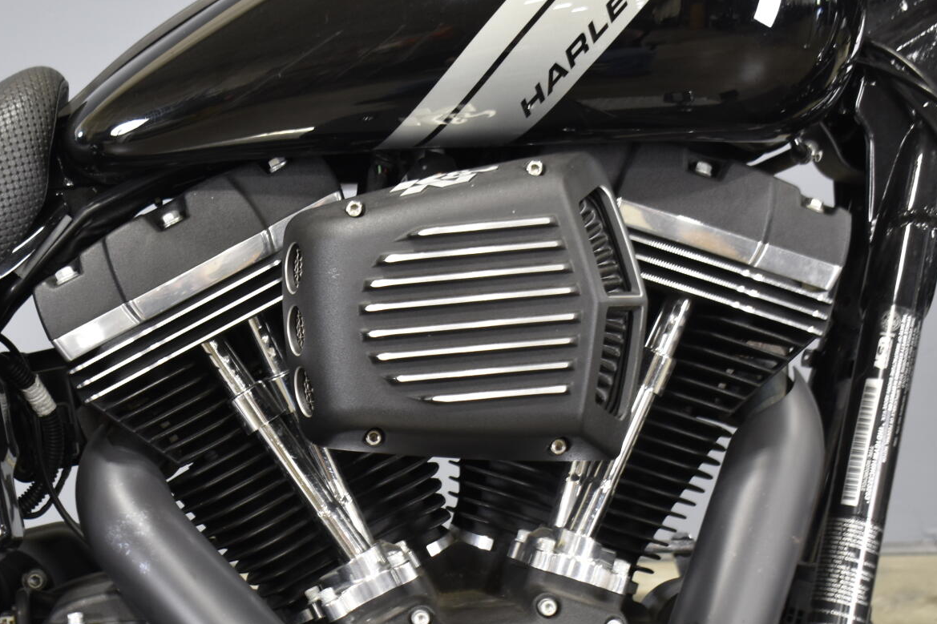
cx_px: 190
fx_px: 2338
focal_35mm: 90
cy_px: 455
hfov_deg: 22.4
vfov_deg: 15.2
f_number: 4.5
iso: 400
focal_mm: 35
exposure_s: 1/8
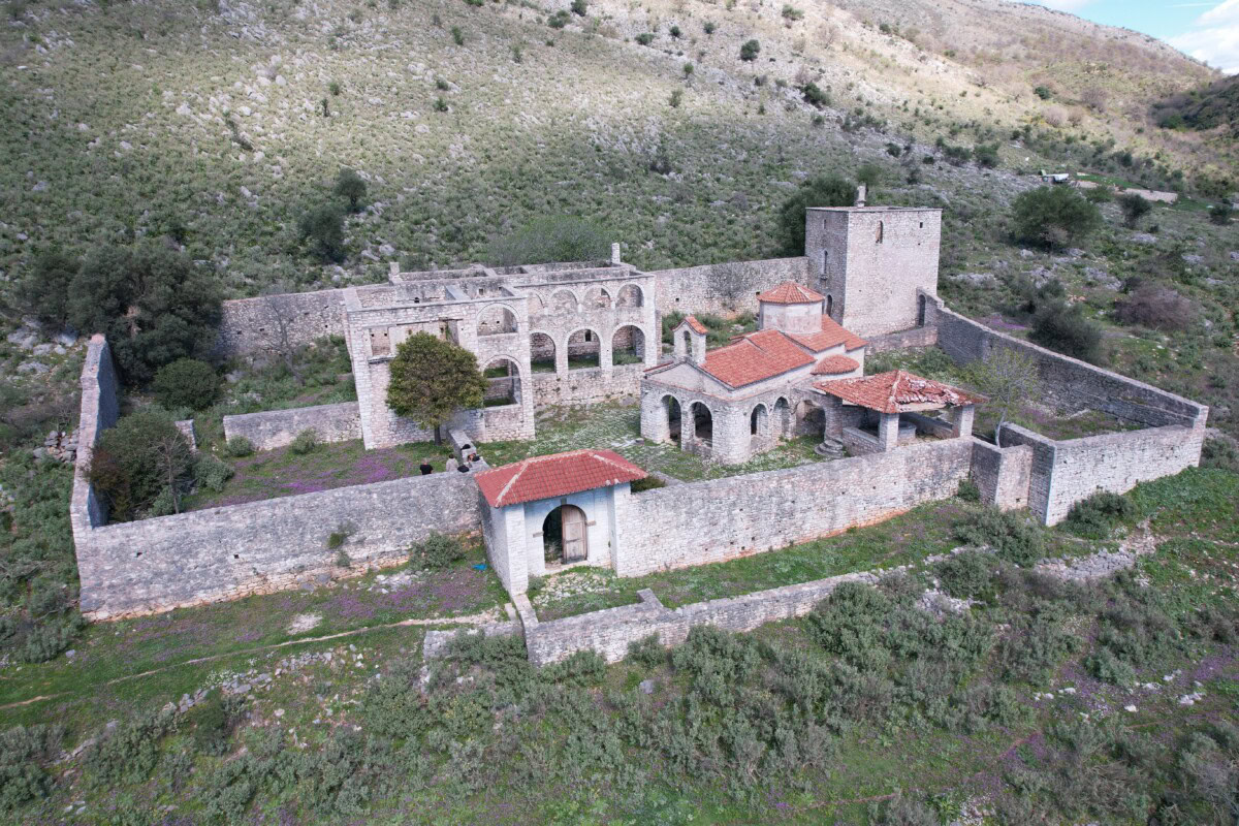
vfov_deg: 57.2
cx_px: 620
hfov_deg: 78.6
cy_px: 413
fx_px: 757
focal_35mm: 22
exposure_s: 1/725
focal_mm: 8.4
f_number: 2.8
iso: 130
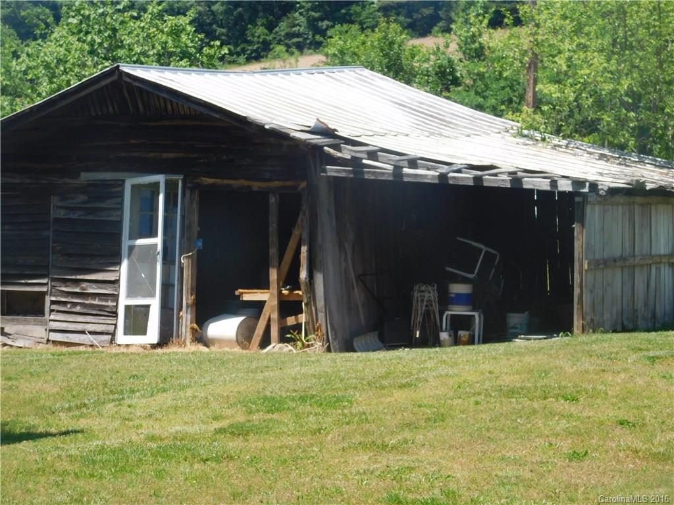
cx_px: 337
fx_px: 1928
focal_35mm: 99
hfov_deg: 19.8
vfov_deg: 14.9
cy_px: 252
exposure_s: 1/400
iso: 125
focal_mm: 17.6
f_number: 4.6
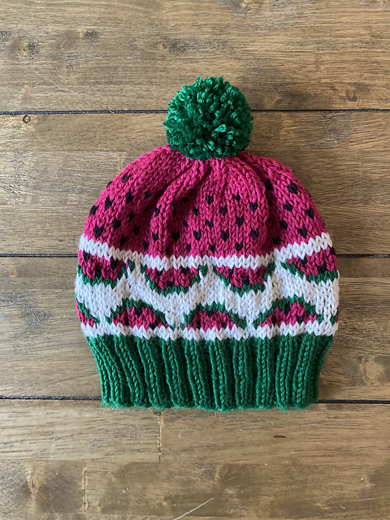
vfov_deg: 67.3
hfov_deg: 53.1
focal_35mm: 26
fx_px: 391
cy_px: 260
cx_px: 195
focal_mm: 4.25
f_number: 1.8
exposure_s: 1/40
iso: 400
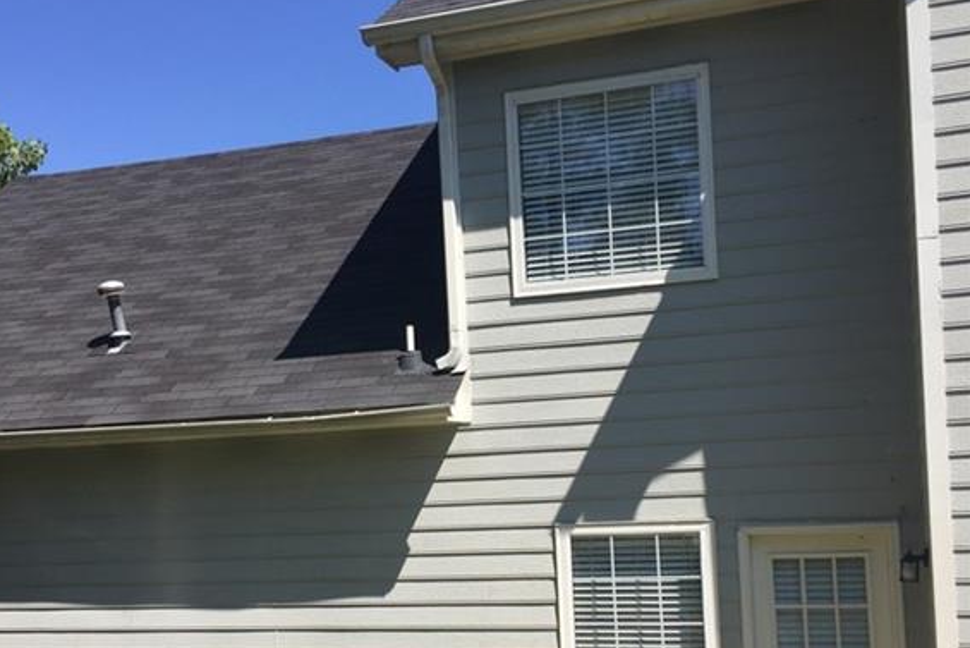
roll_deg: +3.6
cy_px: 471
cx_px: 479
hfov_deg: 47.4
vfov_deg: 32.2
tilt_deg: +1.7
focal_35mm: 41
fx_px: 1105
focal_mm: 4.15
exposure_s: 1/1721
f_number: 2.2
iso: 32
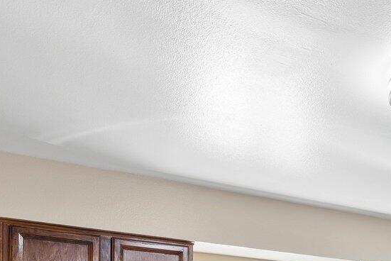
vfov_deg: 22.6
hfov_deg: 35.0
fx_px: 565
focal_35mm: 52
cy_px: 357
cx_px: 381
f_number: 8
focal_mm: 14
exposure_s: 1/15
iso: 400
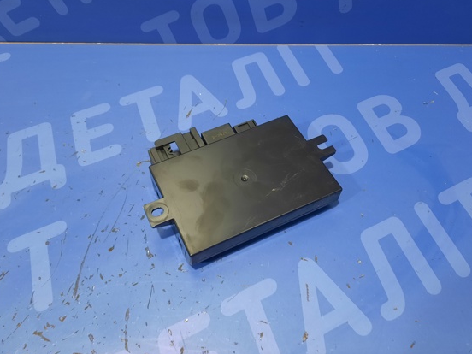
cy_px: 179
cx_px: 223
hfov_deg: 61.6
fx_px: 395
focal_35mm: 29
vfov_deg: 48.2
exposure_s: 1/30
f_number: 2
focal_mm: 4.6
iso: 320
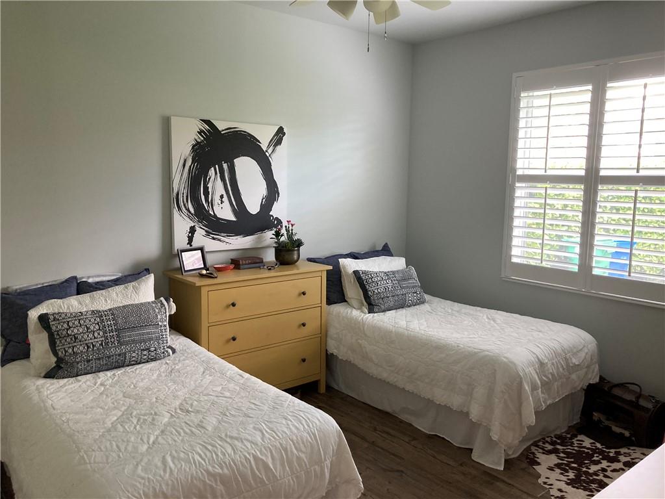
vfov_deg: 49.7
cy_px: 250
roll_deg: -1.6
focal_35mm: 28
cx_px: 332
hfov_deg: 63.4
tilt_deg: -7.7
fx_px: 538
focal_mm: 3.99
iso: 200
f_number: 1.8
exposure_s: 1/60
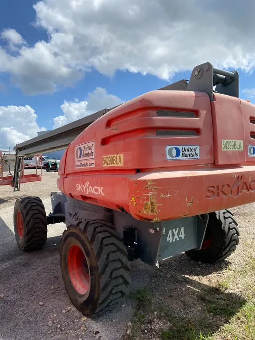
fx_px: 255
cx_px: 128
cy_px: 170
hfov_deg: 53.1
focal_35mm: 26
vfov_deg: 67.3
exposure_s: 1/3040
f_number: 1.8
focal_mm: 4.25
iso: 32
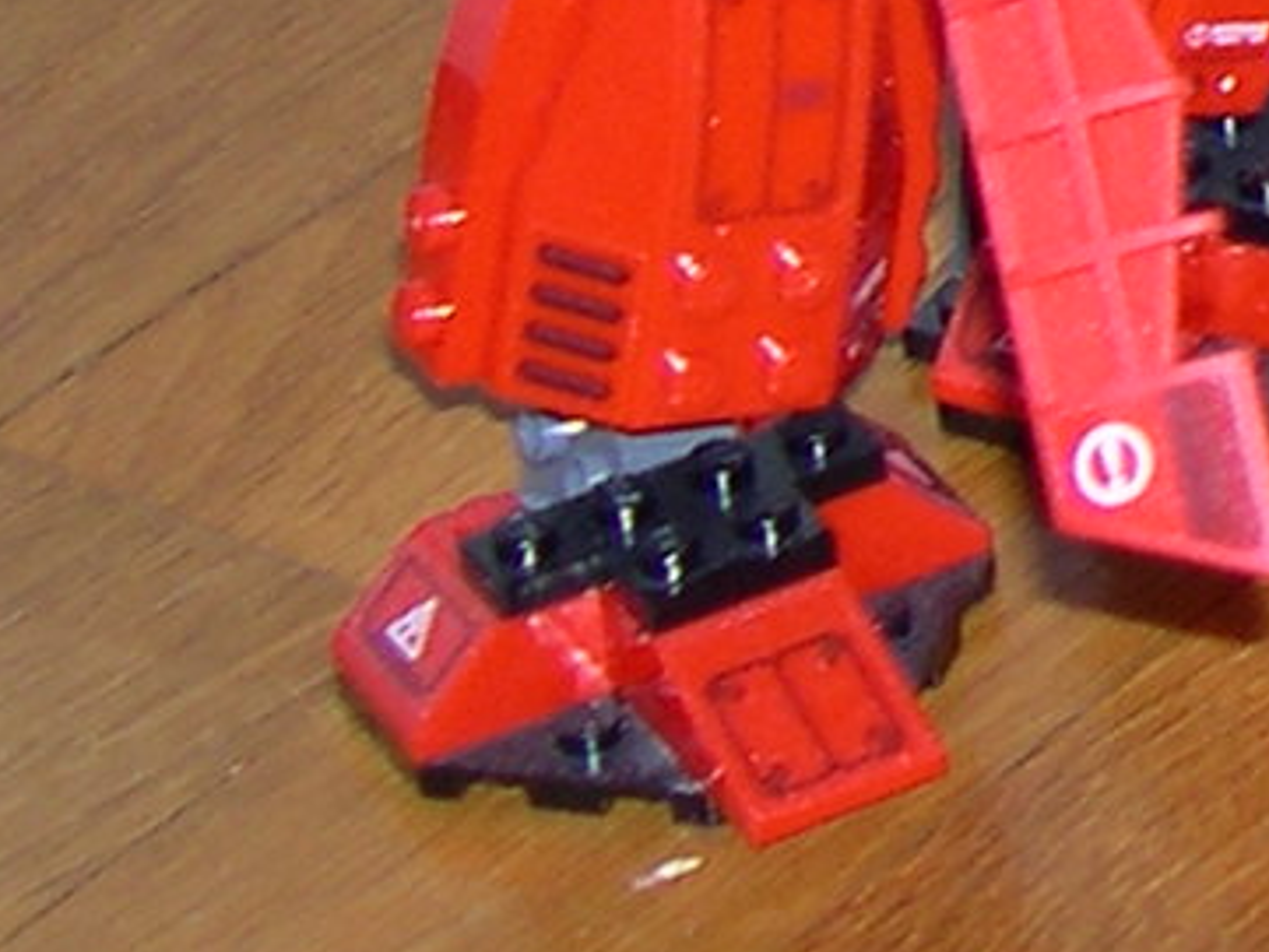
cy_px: -1043
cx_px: 3392
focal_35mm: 239
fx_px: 8764
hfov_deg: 7.5
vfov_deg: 6.0
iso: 100
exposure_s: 1/60
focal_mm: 8
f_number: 2.8
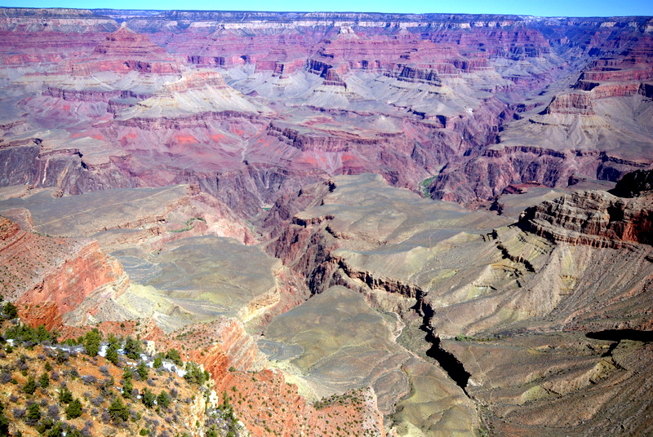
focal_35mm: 30
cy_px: 218
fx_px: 545
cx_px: 326
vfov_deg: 43.7
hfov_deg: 61.9
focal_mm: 20
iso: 100
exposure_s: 1/250
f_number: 11
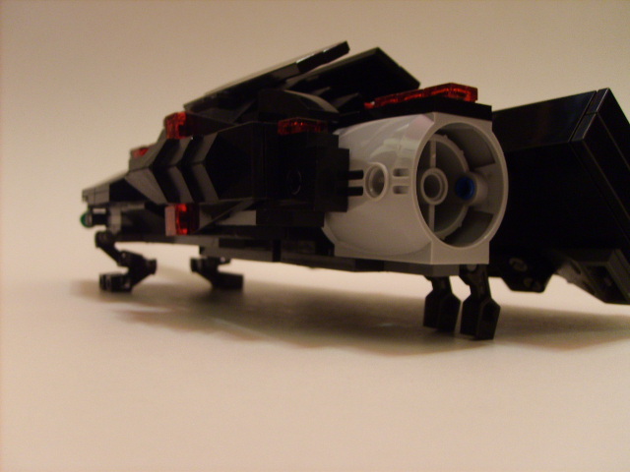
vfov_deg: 40.7
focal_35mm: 35
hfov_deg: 52.6
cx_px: 315
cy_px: 236
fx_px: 637
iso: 140
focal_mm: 5.8
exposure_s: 1/1.43
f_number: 2.8
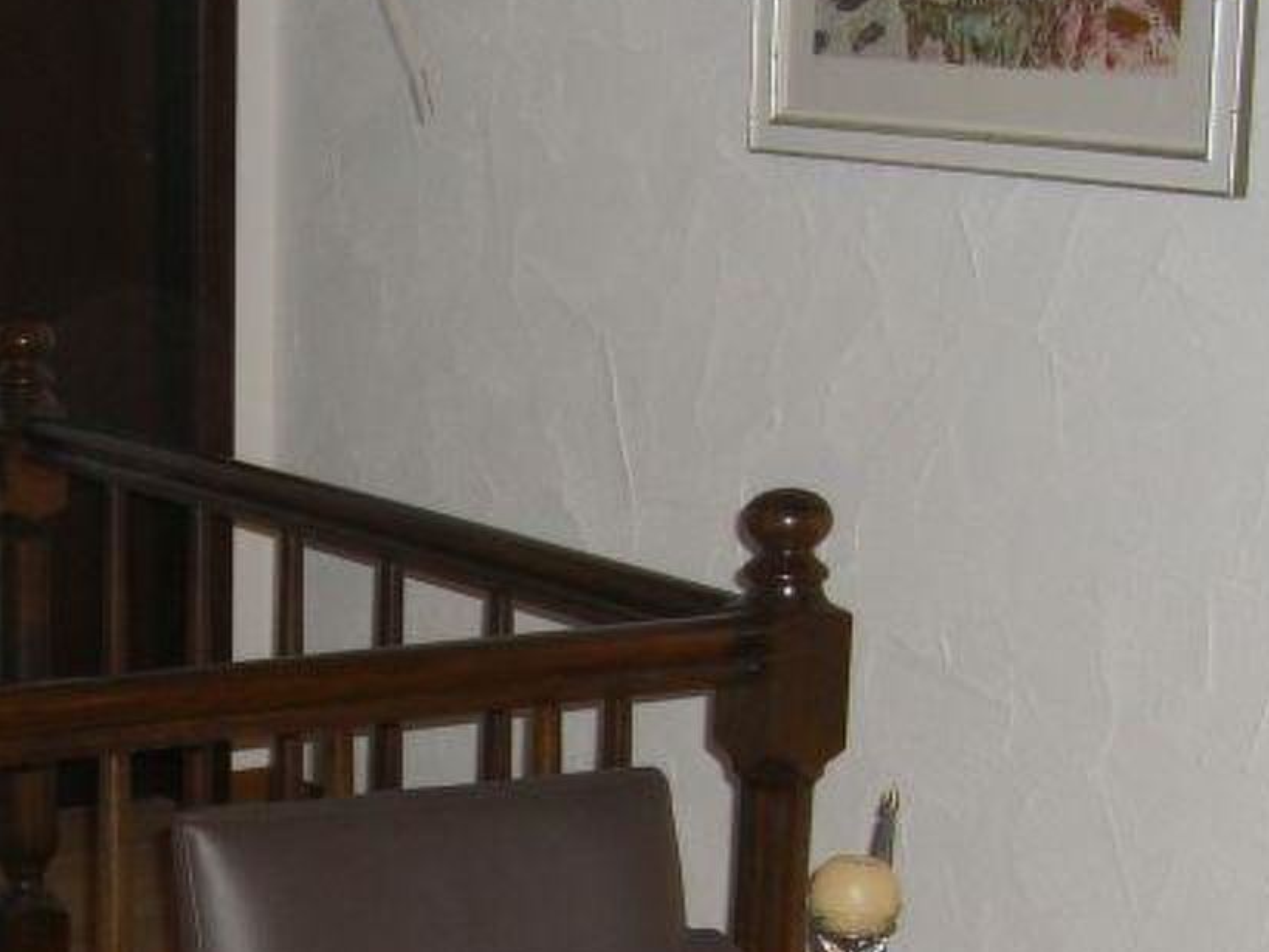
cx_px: 121
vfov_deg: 15.4
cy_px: 799
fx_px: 3482
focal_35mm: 95
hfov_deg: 20.2
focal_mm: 7.9
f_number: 2.8
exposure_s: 1/60
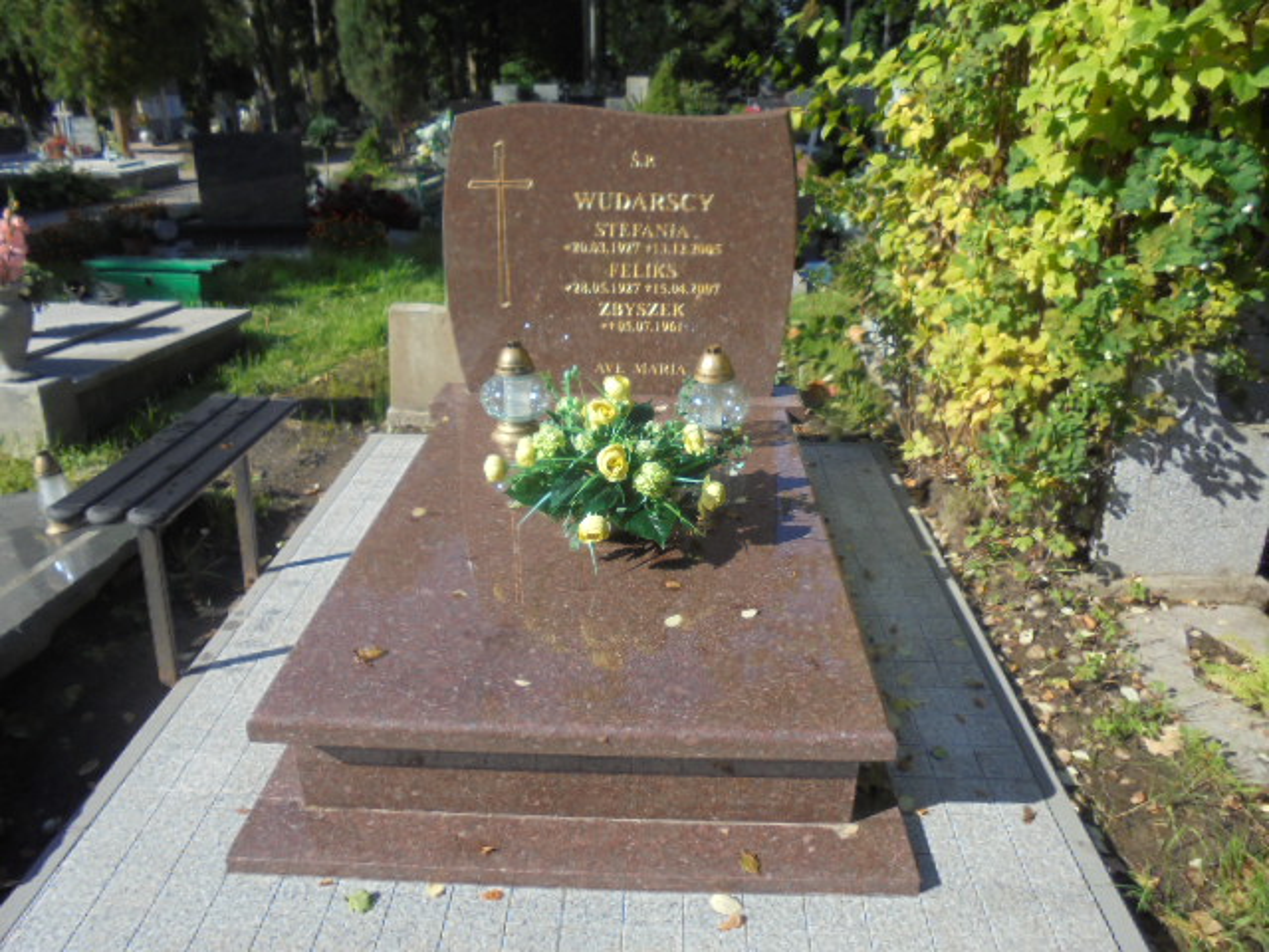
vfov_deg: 53.1
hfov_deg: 67.3
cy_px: 476
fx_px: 953
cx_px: 634
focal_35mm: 26
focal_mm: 4.6
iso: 100
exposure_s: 1/640
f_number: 3.5
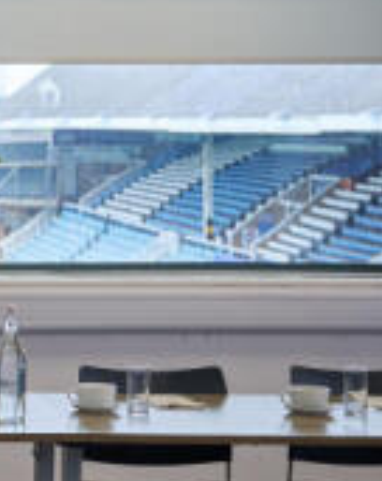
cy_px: 198
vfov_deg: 16.2
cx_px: -372
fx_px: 1688
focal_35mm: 119
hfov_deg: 11.6
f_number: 3.5
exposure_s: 1/50
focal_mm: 33
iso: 100
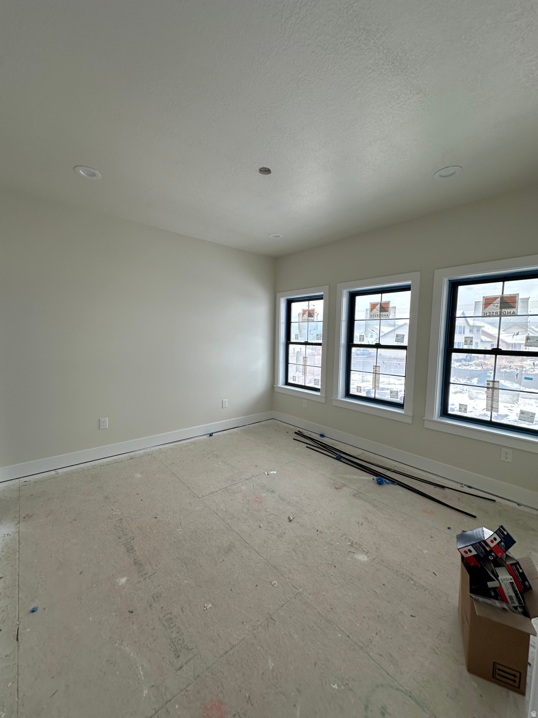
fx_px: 290
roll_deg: +0.1
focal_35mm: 14
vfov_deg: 102.1
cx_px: 269
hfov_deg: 85.7
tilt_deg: -5.3
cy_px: 359
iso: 64
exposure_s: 1/99
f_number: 2.2
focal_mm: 2.22
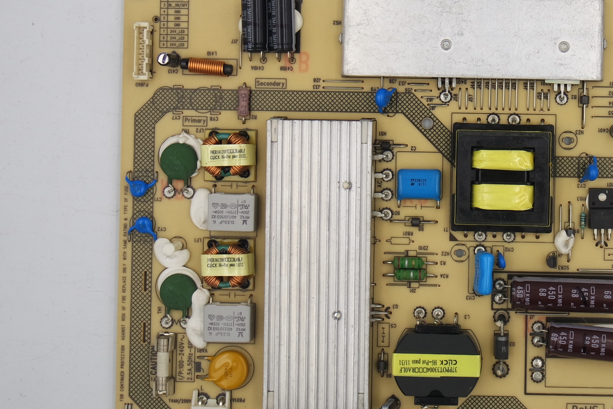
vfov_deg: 17.6
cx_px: 464
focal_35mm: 77
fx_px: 1311
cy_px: 108
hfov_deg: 26.0
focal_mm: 16
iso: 160
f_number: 5.6
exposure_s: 1/100
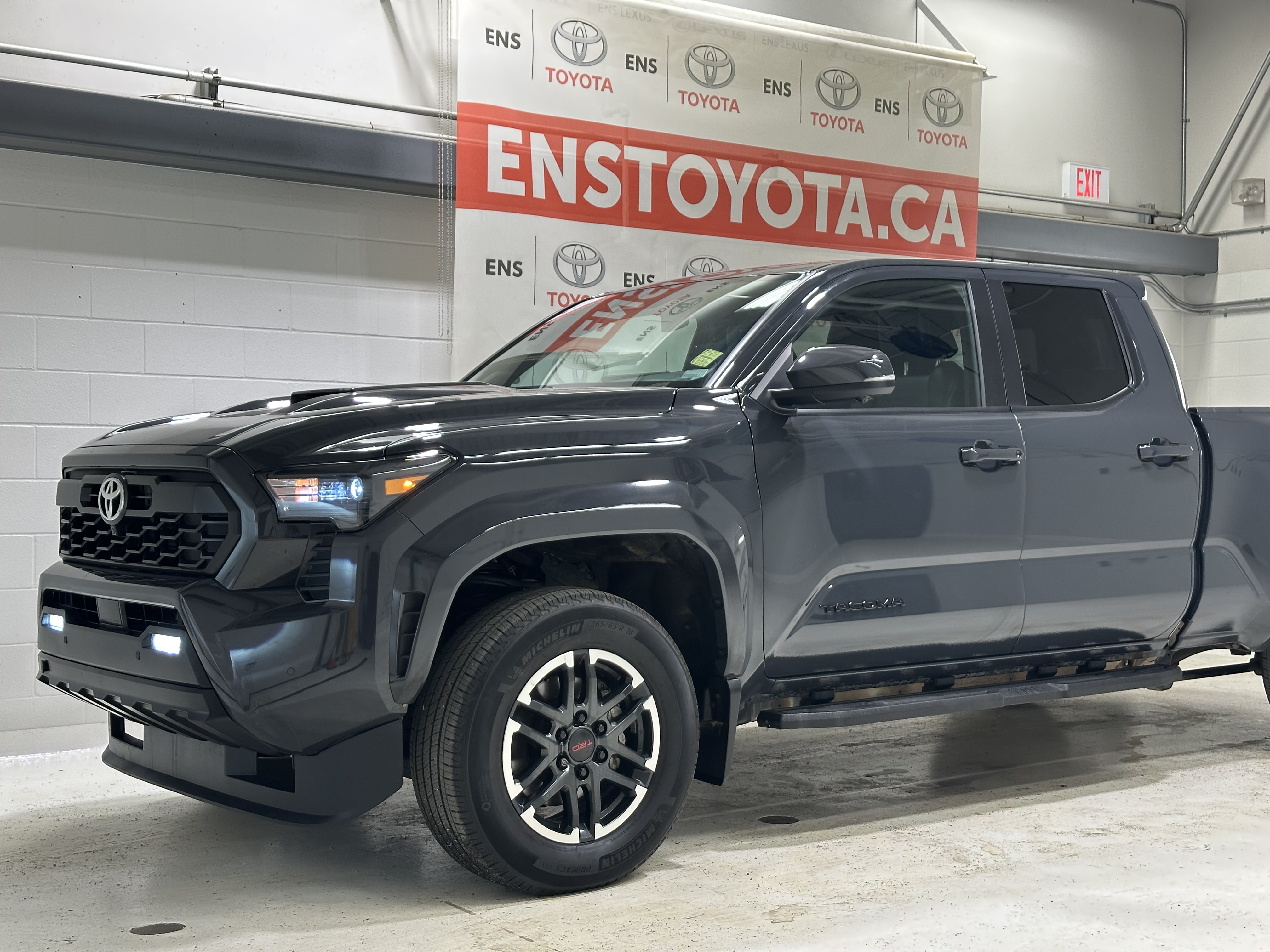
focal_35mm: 48
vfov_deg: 30.3
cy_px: 476
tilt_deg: +0.2
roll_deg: +0.0
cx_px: 635
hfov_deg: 39.7
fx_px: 1761
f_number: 1.78
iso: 64
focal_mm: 6.86
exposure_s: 1/120
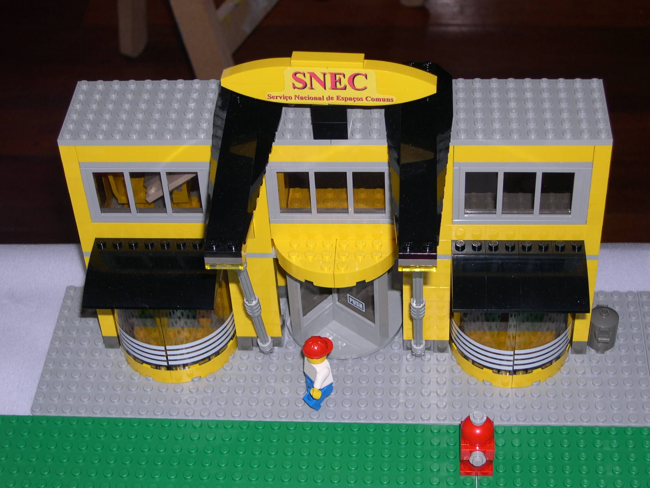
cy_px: 244
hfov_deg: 29.0
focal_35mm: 67
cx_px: 325
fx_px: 1258
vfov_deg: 21.9
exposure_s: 1/60
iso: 100
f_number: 3.7
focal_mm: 14.2
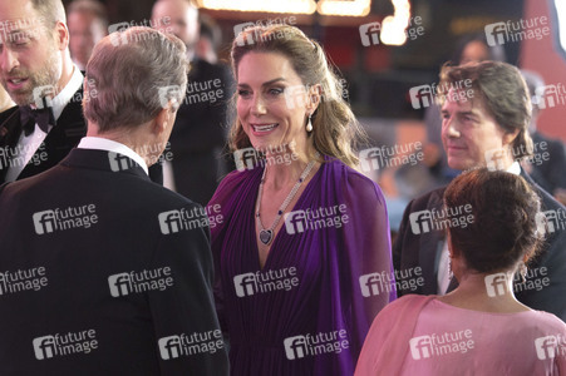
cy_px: 169
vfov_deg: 5.4
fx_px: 4004
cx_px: 282
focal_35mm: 255
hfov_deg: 8.1
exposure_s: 1/250
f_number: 5.3
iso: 1600
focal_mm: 185
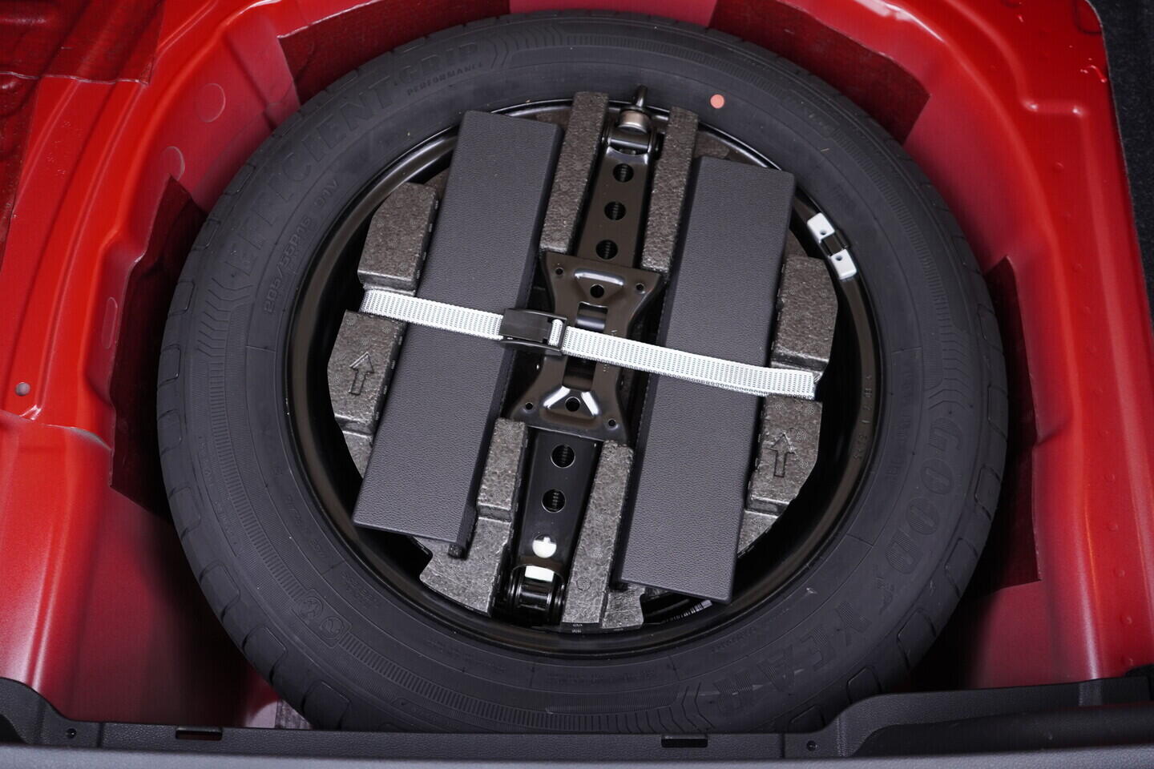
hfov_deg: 53.1
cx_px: 577
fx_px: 1154
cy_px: 384
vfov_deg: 36.9
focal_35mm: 36
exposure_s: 1/40
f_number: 2.8
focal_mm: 24
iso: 500
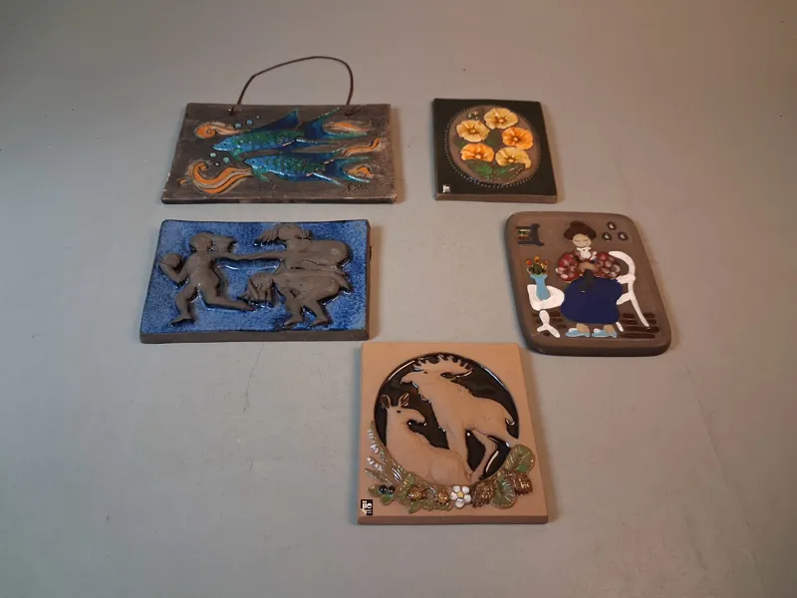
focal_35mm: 27
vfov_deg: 51.4
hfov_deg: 65.3
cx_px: 398
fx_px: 622
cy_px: 299
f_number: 1.8
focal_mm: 4
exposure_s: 1/50
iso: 400
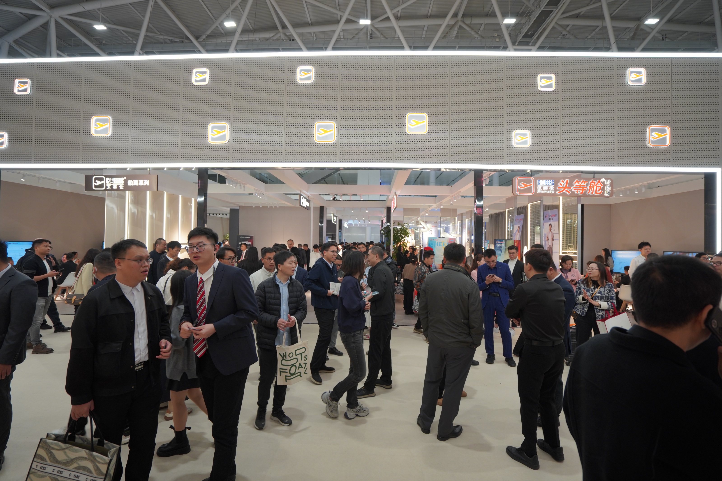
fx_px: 321
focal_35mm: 16
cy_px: 240
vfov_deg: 73.7
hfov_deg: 96.7
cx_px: 361
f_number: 4
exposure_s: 1/100
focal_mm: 16
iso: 800
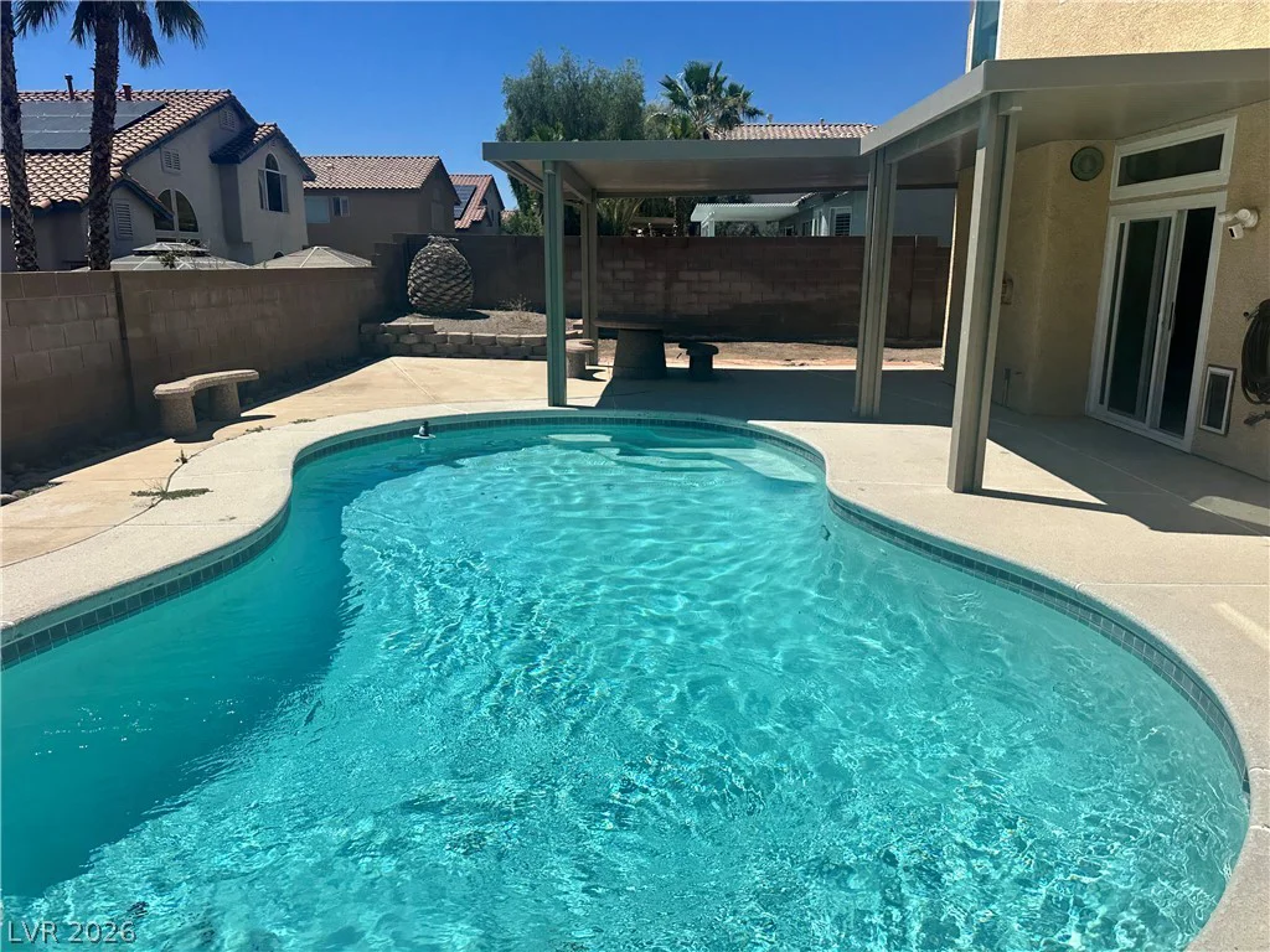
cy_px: 476
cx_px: 635
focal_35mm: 24
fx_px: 881
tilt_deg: -13.3
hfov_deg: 71.6
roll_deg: -0.1
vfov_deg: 56.8
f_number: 1.78
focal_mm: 6.86
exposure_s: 1/12048
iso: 80
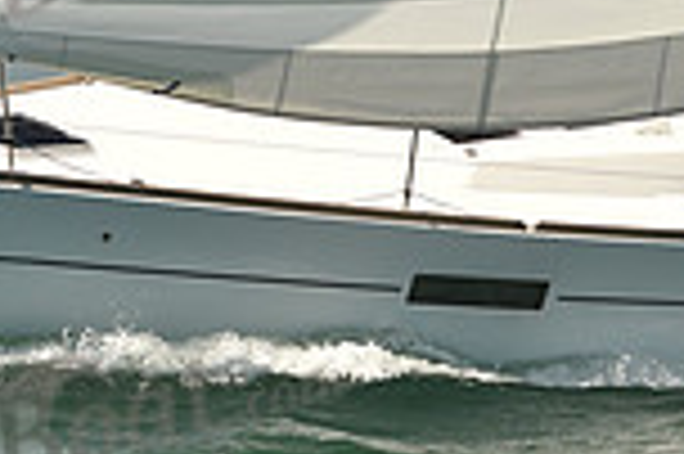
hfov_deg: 7.7
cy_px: 151
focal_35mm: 268
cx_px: 580
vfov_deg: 5.1
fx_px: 5086
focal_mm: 70
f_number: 5
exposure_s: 1/800
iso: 250
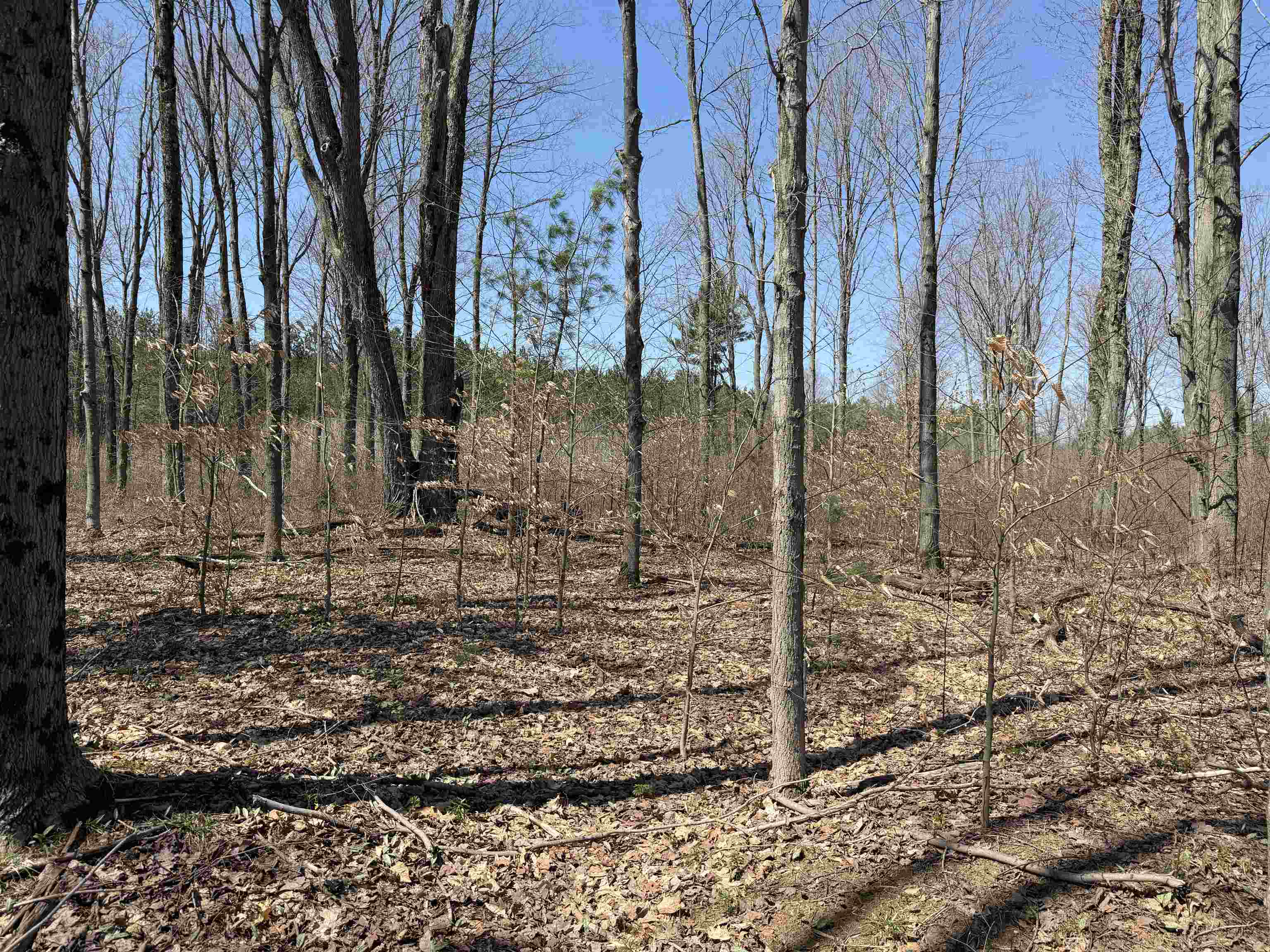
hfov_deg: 71.6
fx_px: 881
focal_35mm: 24
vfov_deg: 56.8
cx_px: 635
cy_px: 476
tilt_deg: -0.8
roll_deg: -1.5
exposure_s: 1/2110
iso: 80
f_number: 1.78
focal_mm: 6.76
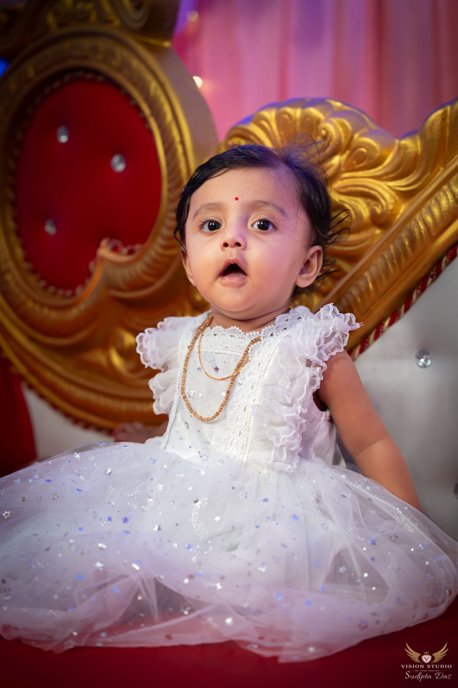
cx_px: 229
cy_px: 344
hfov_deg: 19.5
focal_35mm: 70
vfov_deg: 28.8
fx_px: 1336
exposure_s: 1/200
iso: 800
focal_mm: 70
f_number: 2.8
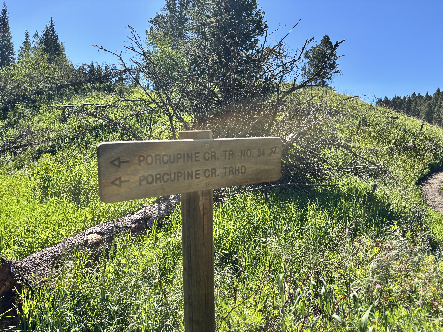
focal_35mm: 26
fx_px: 333
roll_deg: -2.0
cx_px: 222
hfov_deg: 67.3
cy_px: 166
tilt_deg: -0.5
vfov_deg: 53.1
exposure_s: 1/1543
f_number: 1.6
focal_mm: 5.96
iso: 50
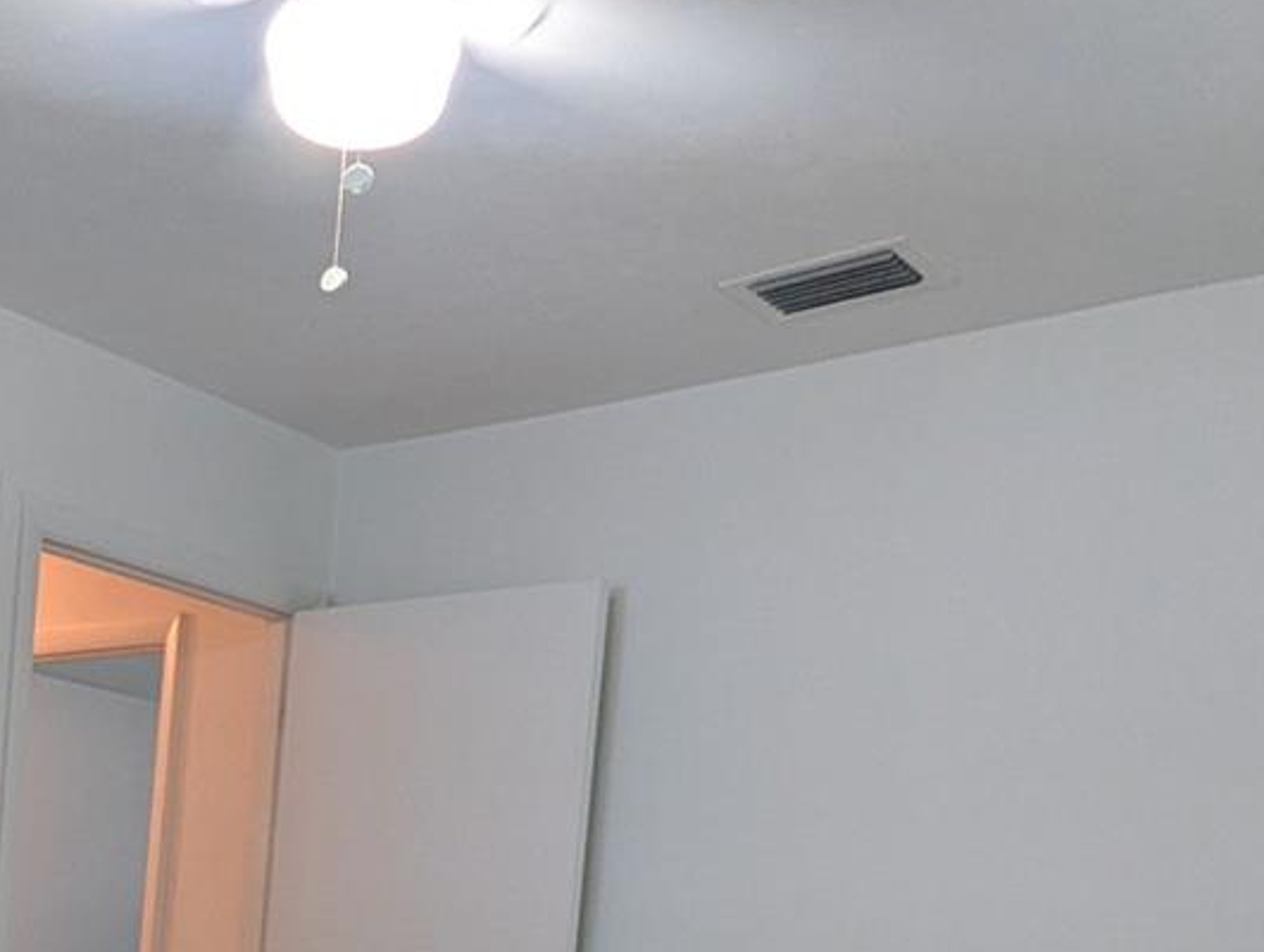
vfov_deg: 27.7
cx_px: 179
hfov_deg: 37.5
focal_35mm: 48
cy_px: 1052
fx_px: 1755
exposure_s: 1/24
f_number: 2.2
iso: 82
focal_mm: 2.35
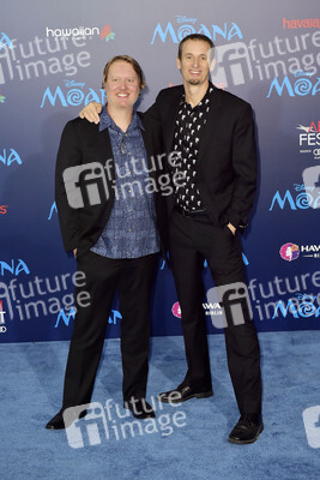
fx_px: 773
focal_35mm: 58
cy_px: 240
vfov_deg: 34.5
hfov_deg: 23.4
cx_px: 160
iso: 400
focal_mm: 58
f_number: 4.5
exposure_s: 1/320
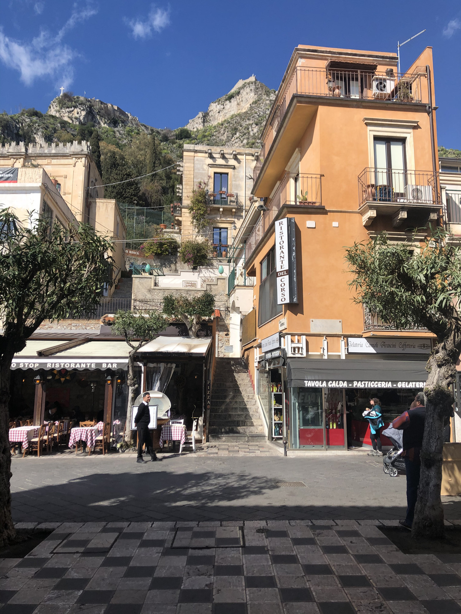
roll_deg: -0.4
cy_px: 307
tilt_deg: +10.3
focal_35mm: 28
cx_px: 230
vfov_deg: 63.4
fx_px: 497
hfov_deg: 49.7
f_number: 1.8
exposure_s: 1/2315
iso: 25
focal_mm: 4
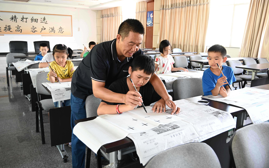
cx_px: 133
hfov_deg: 62.0
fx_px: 224
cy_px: 83
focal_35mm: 31
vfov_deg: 41.2
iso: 1000
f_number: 4.5
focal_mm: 29.5
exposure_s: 1/30
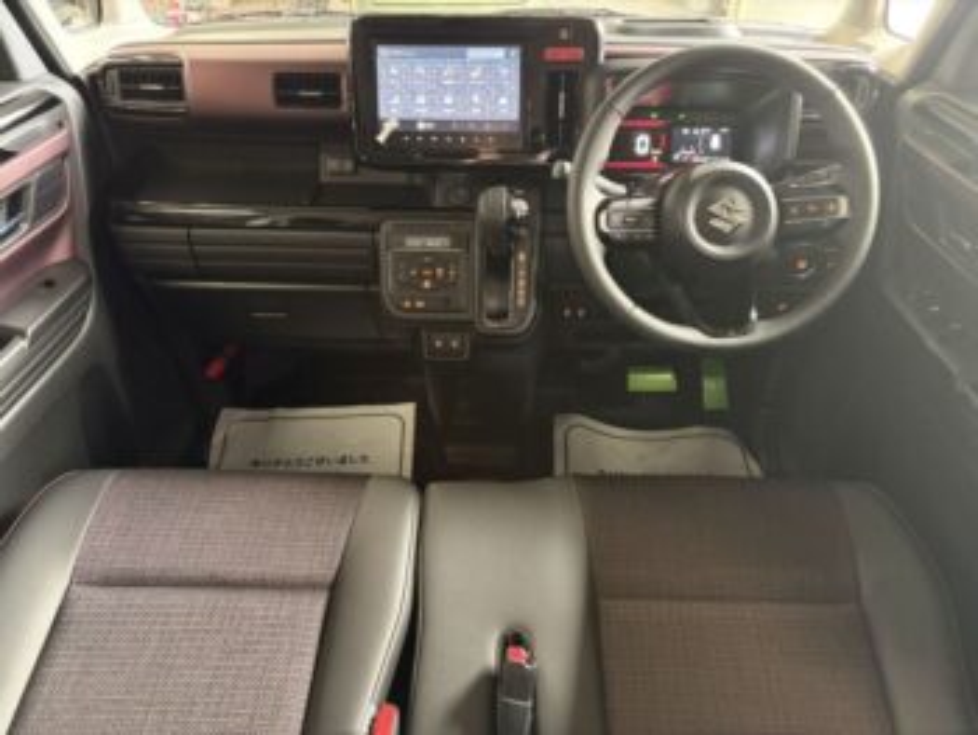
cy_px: 368
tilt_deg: -34.3
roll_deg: -0.1
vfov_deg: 53.1
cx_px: 489
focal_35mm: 26
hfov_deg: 67.3
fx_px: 735
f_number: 1.6
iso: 500
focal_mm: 5.96
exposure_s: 1/25
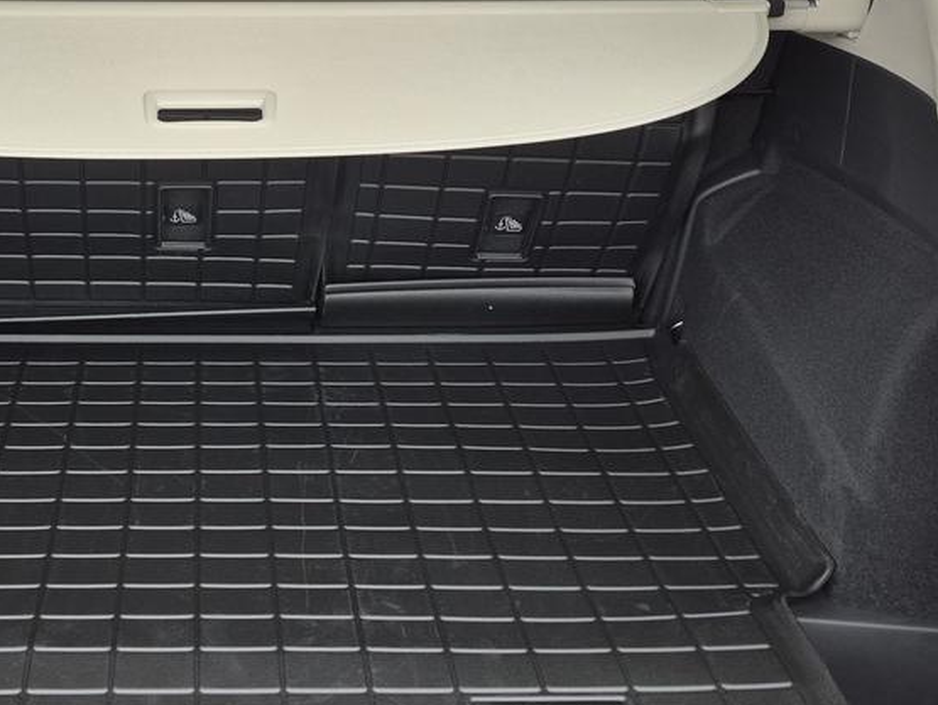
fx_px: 1437
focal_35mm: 53
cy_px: 232
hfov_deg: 35.0
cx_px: 184
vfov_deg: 27.4
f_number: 1.8
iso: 40
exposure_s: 1/180
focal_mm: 5.4
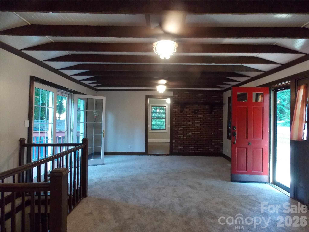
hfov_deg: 73.9
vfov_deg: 58.9
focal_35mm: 23
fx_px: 205
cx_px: 154
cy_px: 116
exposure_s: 1/20
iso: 400
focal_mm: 4
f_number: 3.1
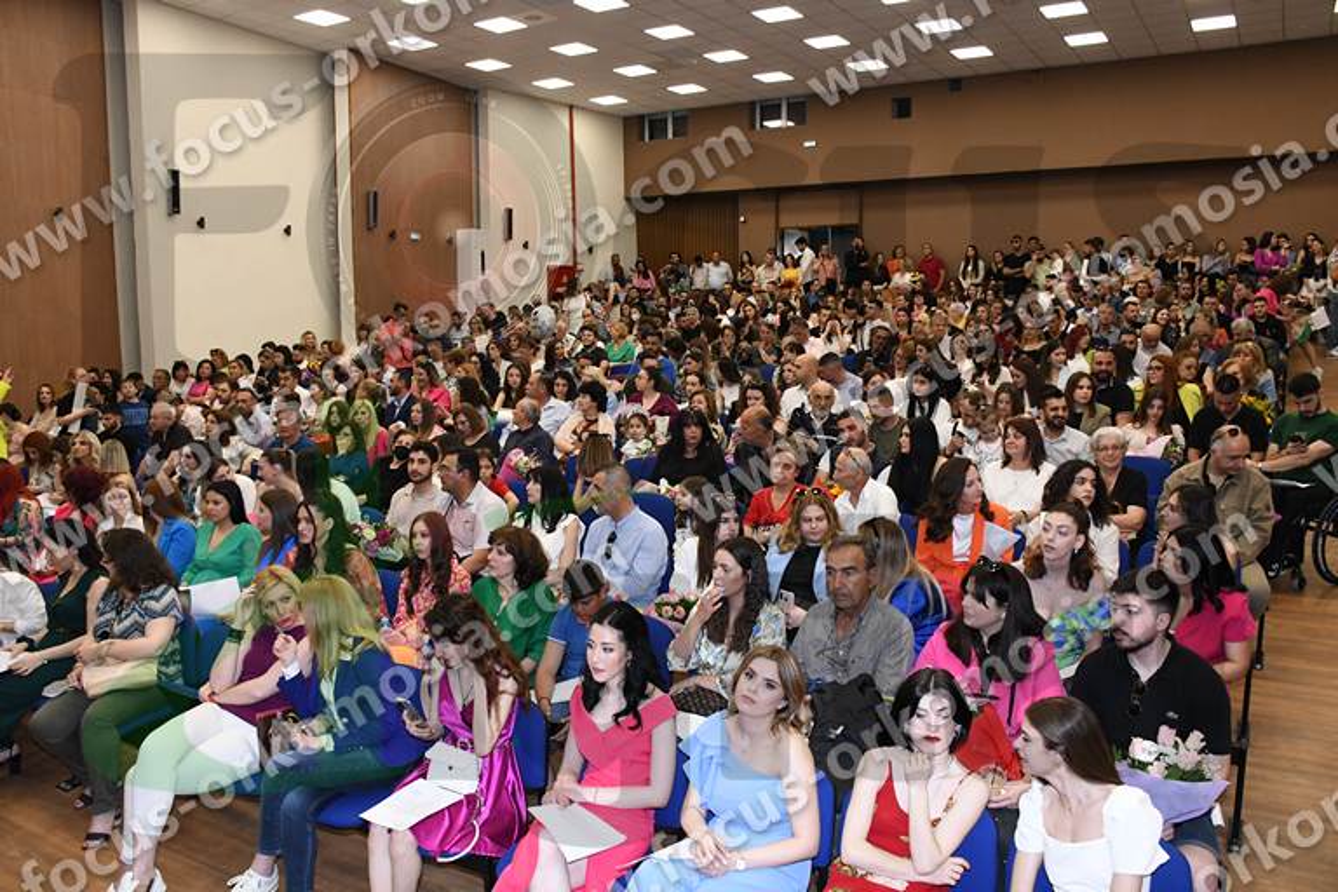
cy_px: 446
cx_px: 669
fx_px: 1003
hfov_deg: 67.4
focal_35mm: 27
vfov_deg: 47.9
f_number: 5.6
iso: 2500
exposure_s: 1/200
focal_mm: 18
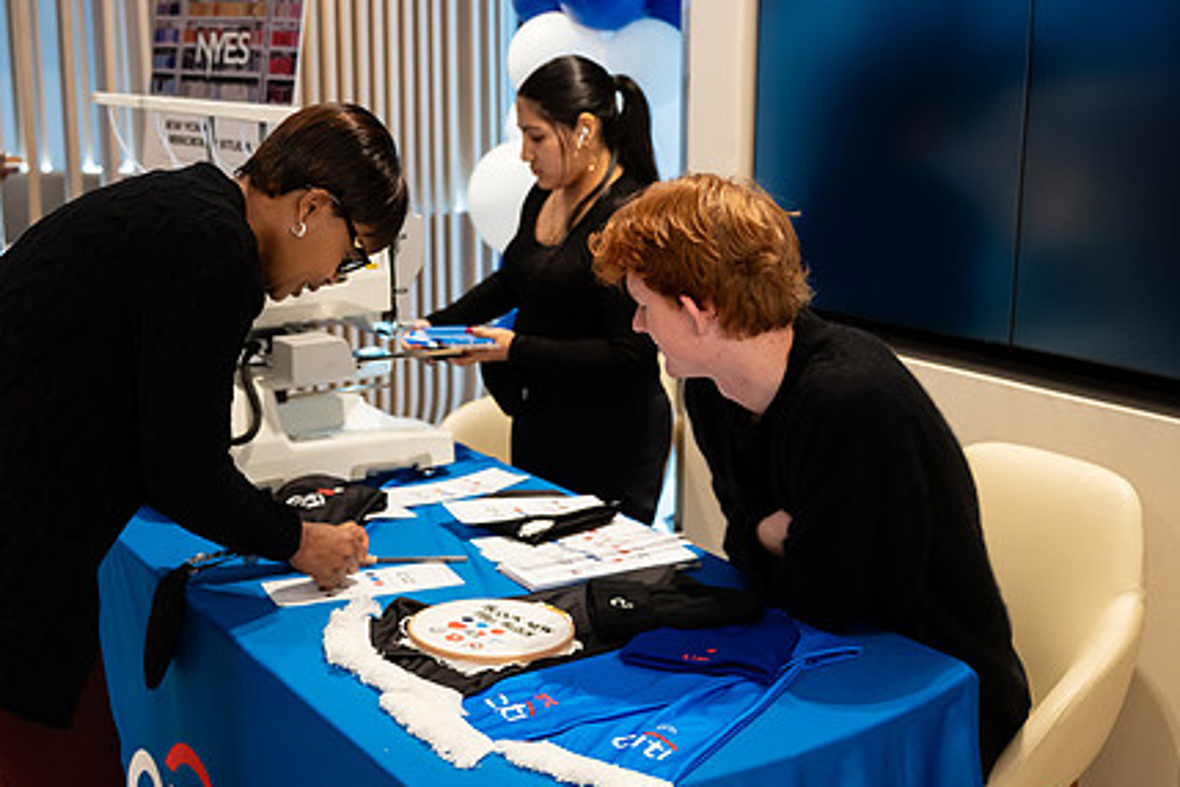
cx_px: 502
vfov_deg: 28.6
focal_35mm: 47
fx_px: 1540
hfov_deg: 41.8
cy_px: 359
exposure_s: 1/200
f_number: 3.2
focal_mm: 31.5
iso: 800
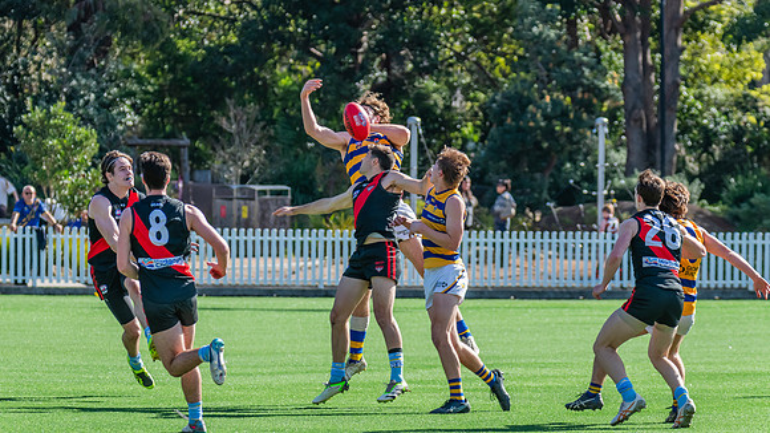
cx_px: 364
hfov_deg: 6.5
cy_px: 175
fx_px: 6810
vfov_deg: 3.6
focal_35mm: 334
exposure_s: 1/1000
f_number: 9
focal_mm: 290
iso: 800
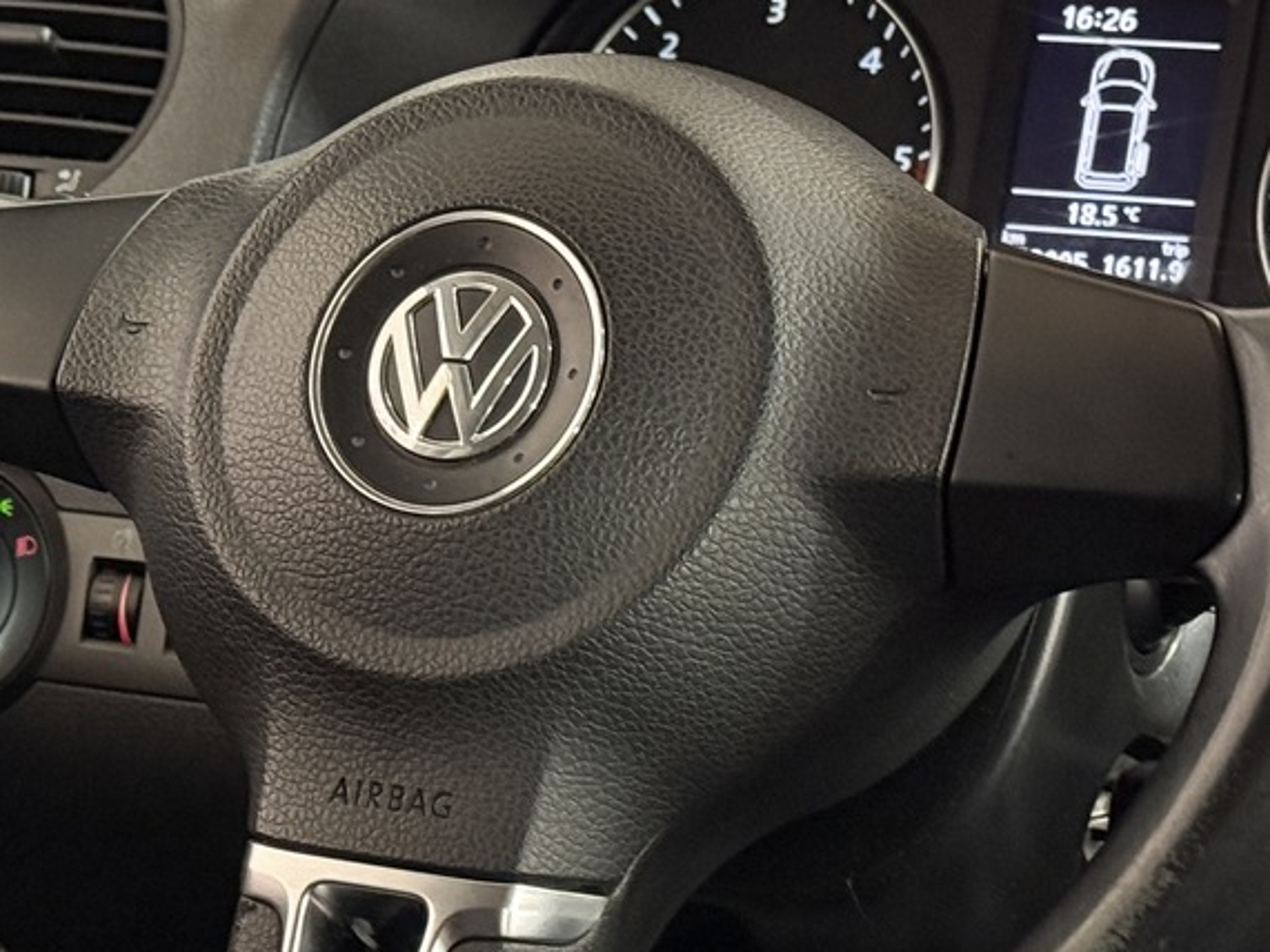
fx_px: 4438
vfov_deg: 12.2
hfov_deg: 16.2
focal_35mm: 121
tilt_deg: -16.6
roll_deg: +3.1
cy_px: 449
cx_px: 311
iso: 400
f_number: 1.78
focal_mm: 6.76
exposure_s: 1/25
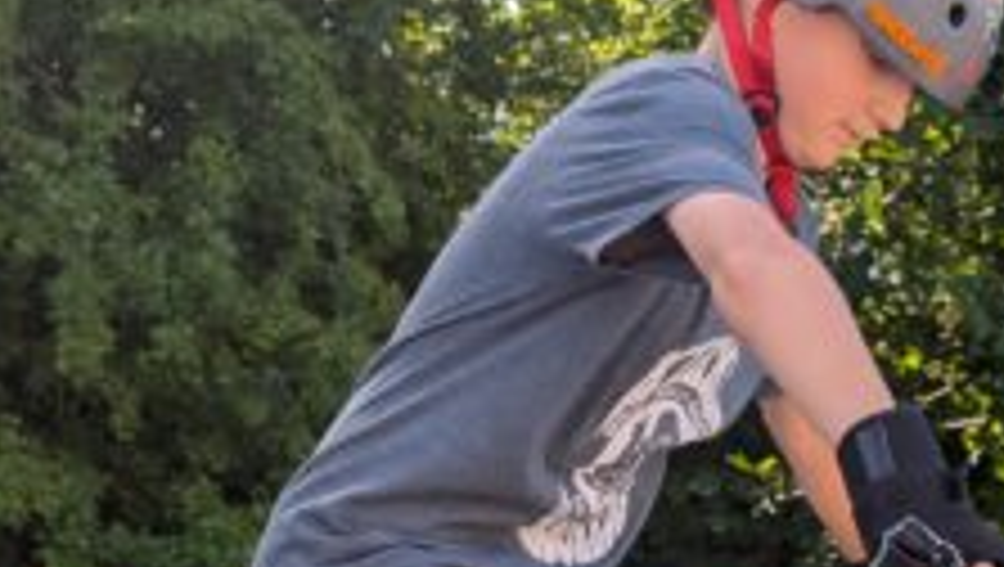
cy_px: 1282
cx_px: 790
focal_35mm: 120
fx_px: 3198
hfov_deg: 17.7
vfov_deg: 9.2
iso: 159
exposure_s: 1/2618
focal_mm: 6.9
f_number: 1.68
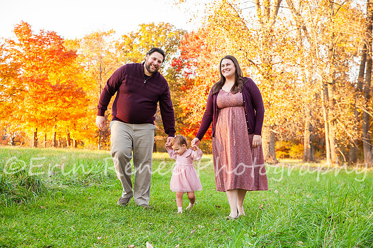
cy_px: 130
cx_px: 183
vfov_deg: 23.0
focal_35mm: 59
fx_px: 611
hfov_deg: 34.0
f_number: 4.5
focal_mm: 56
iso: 400
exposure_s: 1/160
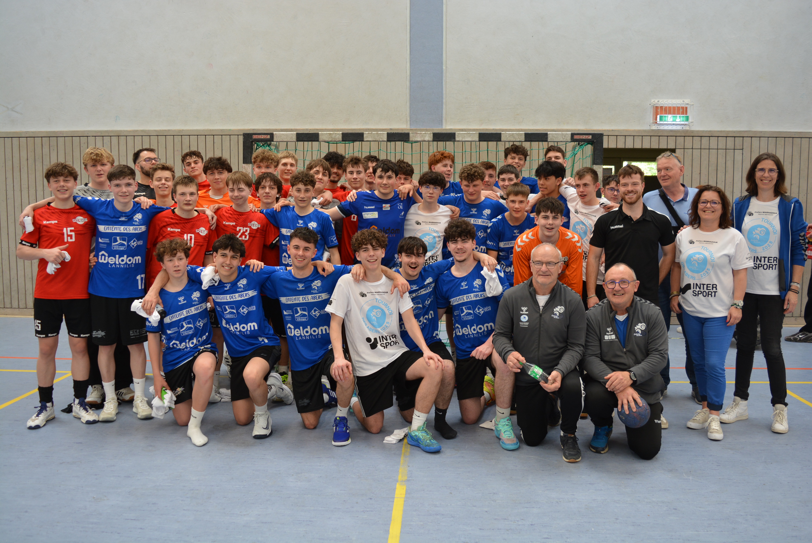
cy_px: 272
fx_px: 745
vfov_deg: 40.0
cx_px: 406
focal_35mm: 33
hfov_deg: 57.2
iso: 400
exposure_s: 1/100
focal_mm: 22
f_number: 5
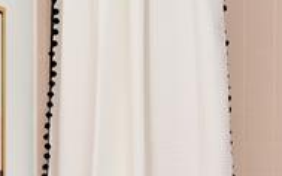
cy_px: 233
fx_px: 722
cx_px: 40
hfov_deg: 21.7
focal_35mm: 94
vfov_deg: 13.4
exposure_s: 1/60
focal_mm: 17
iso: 640
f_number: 13
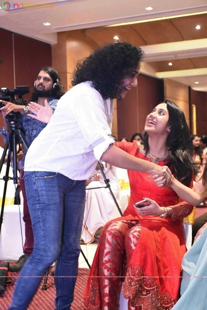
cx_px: 104
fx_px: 492
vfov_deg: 35.1
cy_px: 155
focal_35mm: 57
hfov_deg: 23.8
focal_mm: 38
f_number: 4.2
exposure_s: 1/80
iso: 10000
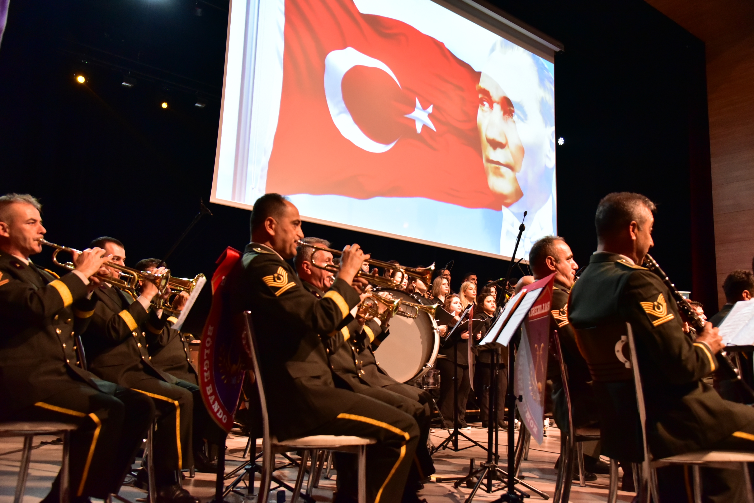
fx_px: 628
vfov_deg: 43.6
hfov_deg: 61.9
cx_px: 377
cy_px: 252
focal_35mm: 30
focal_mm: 30
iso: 4000
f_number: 4.5
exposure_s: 1/60
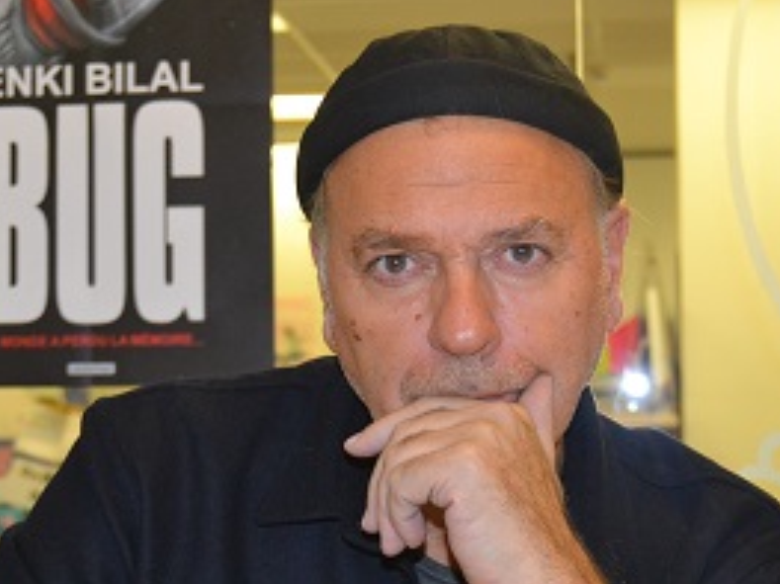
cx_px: 314
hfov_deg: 26.6
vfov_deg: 20.1
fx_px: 1644
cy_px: 264
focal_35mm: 73
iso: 1400
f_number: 4.5
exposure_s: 1/60
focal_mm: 34
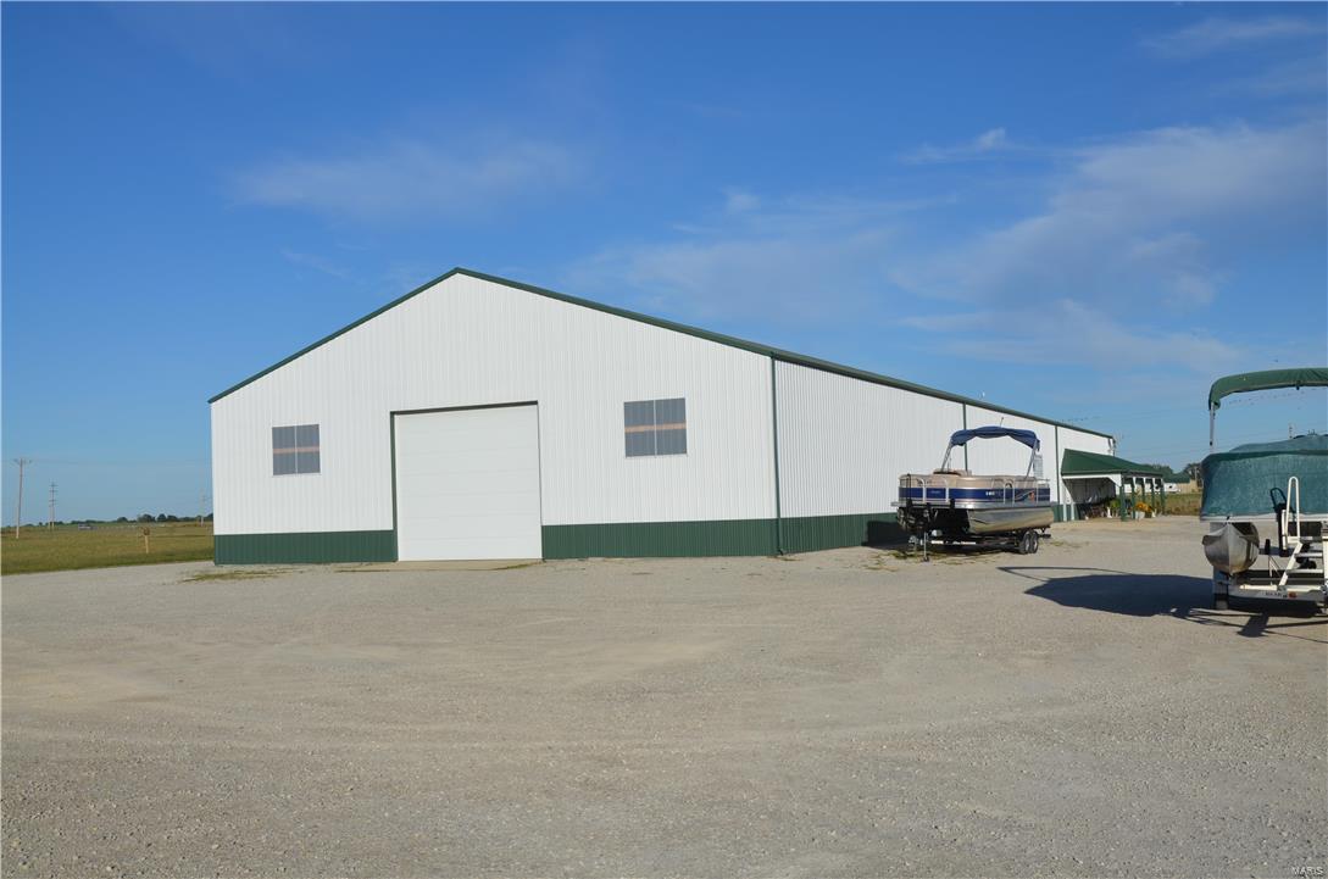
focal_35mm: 38
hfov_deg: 51.4
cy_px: 440
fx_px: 1380
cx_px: 664
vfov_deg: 35.3
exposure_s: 1/320
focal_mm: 25
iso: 100
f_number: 9
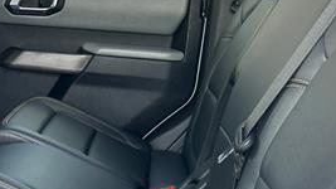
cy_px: 158
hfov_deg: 28.6
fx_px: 606
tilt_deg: -14.2
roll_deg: -4.5
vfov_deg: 17.5
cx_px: -20
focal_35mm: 68
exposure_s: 1/121
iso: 80
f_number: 1.5
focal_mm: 5.7
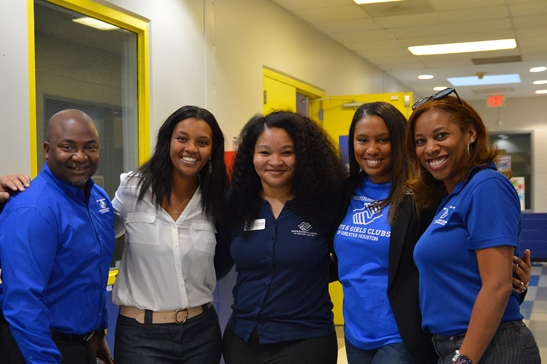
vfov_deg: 25.4
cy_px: 227
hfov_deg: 37.3
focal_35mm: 53
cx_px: 203
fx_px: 804
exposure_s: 1/60
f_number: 3.5
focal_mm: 22
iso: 400
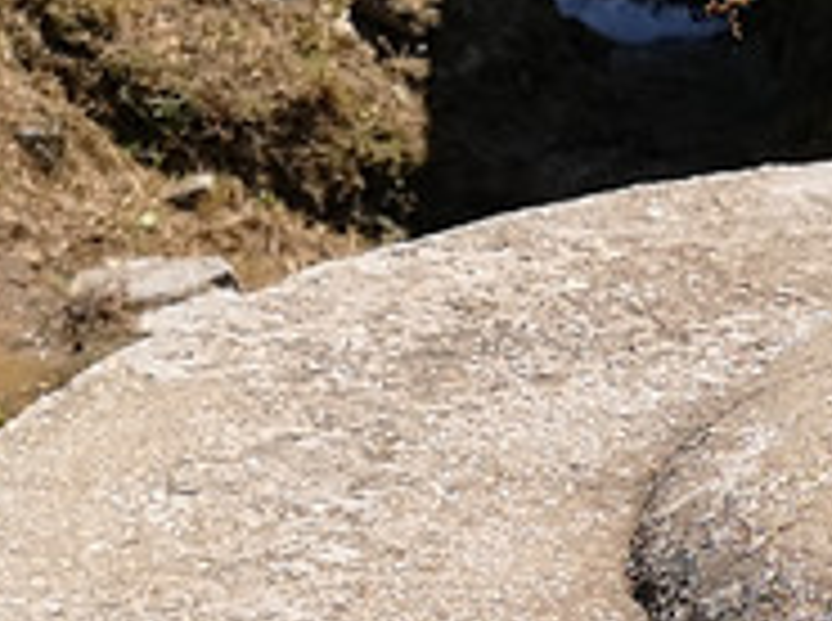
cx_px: 1360
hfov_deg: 11.9
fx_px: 3742
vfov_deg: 9.1
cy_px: 1066
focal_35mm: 156
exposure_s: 1/2232
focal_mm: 3.95
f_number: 1.8
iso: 50
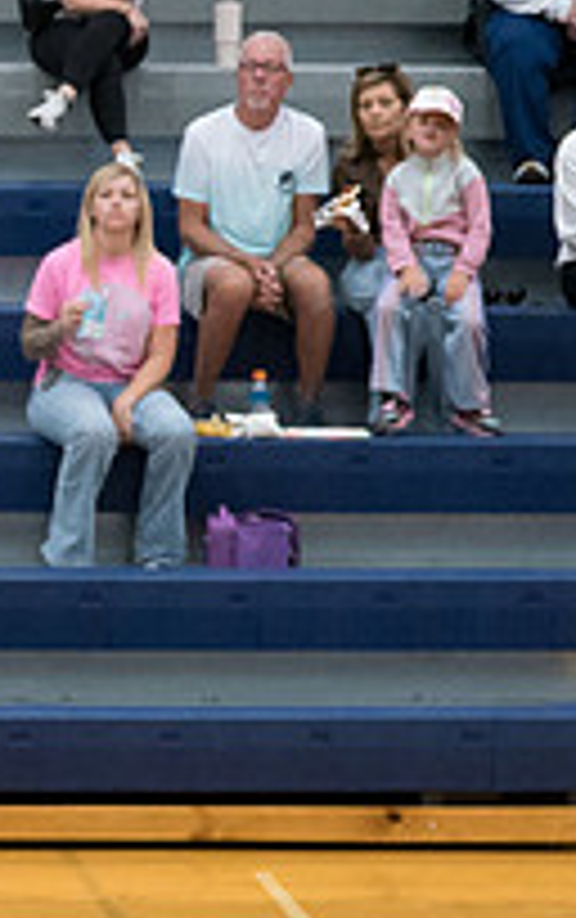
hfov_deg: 4.6
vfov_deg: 7.5
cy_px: 907
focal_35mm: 279
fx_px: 6988
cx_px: -635
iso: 4000
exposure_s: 1/1000
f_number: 2.8
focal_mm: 70
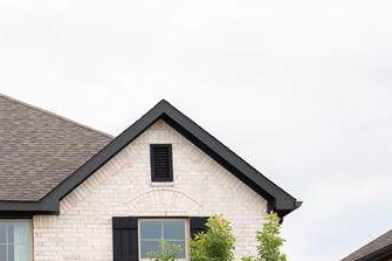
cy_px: 329
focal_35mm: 110
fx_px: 1197
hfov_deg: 17.4
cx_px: -118
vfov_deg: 12.1
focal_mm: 36
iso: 100
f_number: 4.5
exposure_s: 1/500
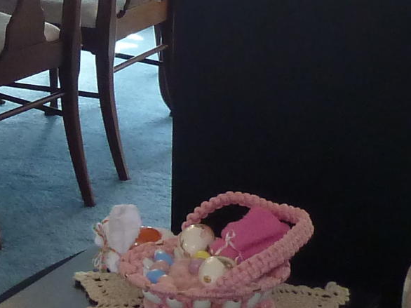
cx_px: -140
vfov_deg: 11.5
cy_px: -2
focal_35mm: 128
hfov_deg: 14.7
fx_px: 1519
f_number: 3.3
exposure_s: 1/30
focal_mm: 4.1
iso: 160
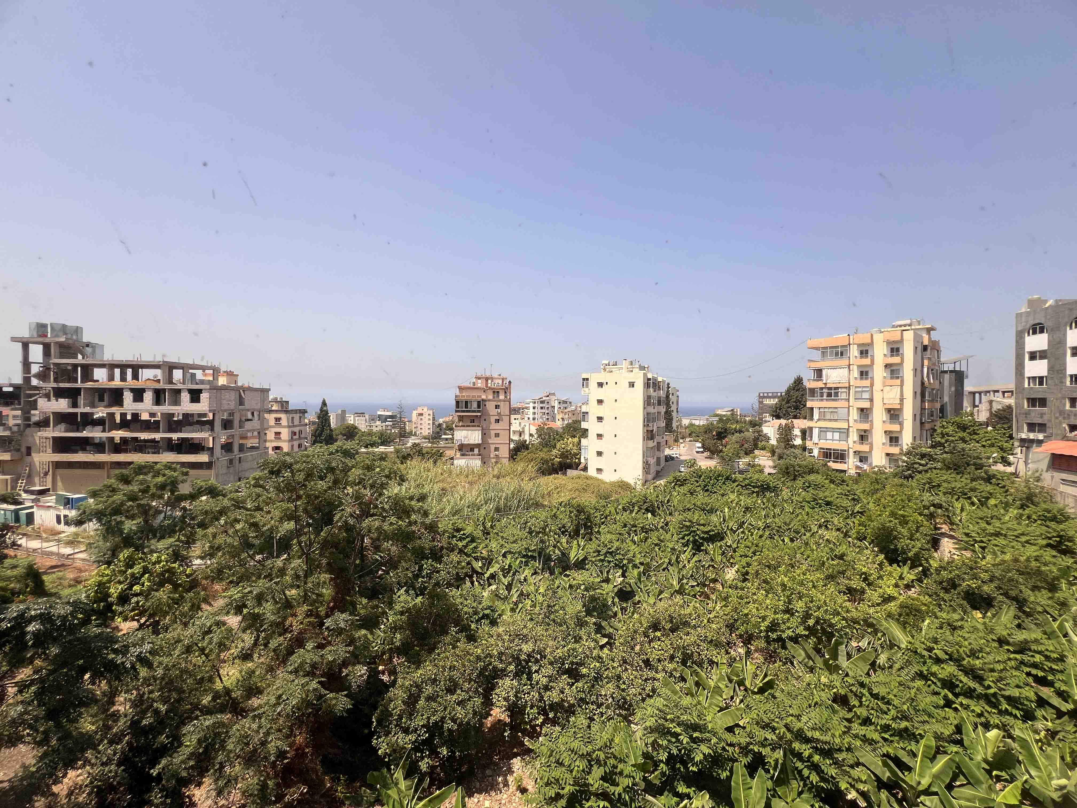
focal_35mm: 13
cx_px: 538
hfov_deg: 106.2
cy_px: 404
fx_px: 404
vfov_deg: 89.9
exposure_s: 1/881
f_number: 1.8
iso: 32
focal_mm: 1.57
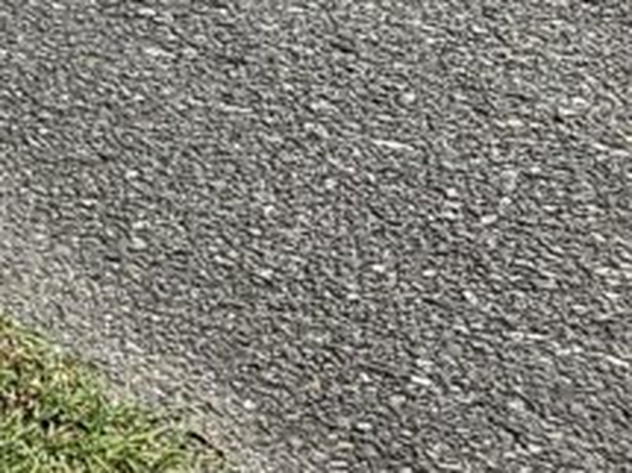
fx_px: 3120
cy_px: -805
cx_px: -1240
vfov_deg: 7.8
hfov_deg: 9.3
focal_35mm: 171
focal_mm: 6.3
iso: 25
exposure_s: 1/2000
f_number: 1.7
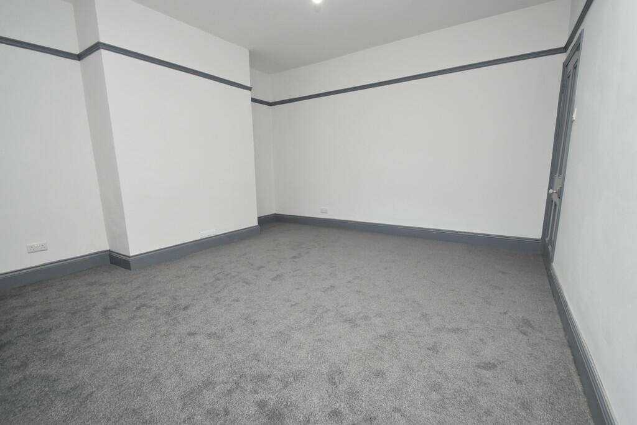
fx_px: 265
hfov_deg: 100.4
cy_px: 212
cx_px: 318
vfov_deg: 77.3
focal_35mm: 15
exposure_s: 1/60
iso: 800
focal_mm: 10
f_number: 8
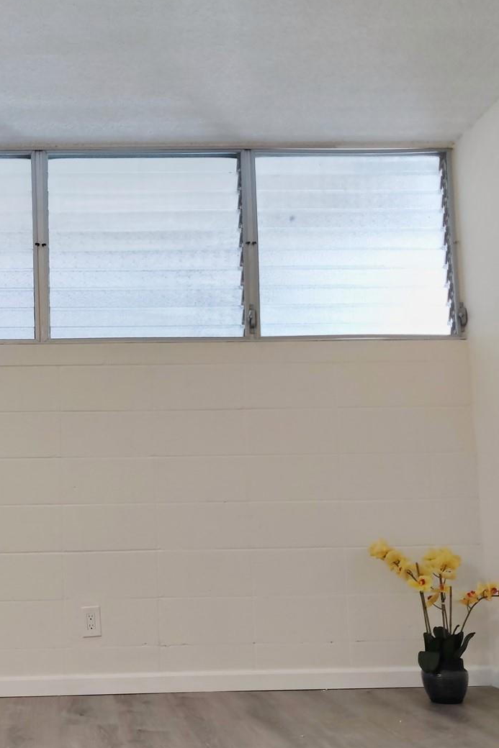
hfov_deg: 33.1
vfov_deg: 48.3
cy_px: 423
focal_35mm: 40
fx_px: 832
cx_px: 159
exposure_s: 1/33
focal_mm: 4.25
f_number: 1.7
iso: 320
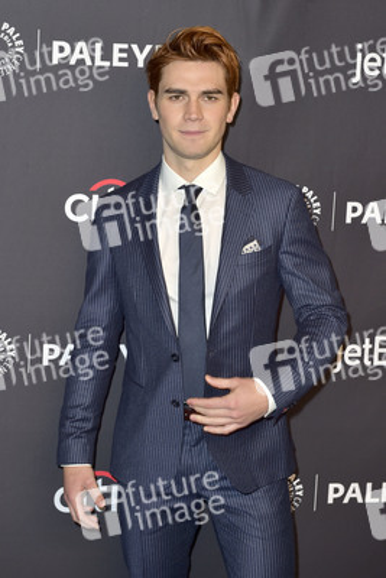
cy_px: 289
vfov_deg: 28.8
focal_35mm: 70
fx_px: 1125
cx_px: 193
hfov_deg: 19.5
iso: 250
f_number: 6.3
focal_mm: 70
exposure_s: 1/250
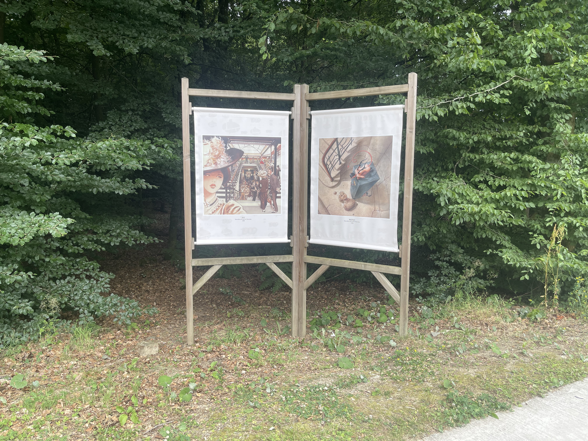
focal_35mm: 25
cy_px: 220
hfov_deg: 69.4
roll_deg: -1.2
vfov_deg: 54.9
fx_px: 425
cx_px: 294
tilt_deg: -7.9
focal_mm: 5.1
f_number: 1.6
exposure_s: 1/129
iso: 32
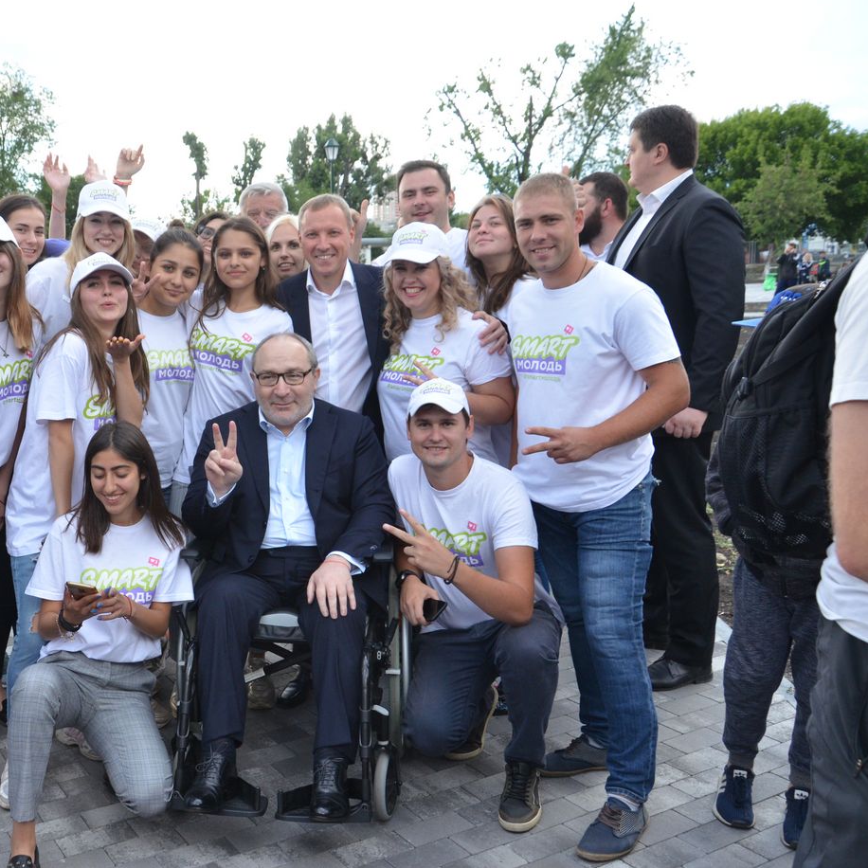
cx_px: 237
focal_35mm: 35
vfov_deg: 47.2
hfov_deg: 45.9
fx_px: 993
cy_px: 430
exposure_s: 1/320
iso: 800
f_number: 8
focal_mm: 18
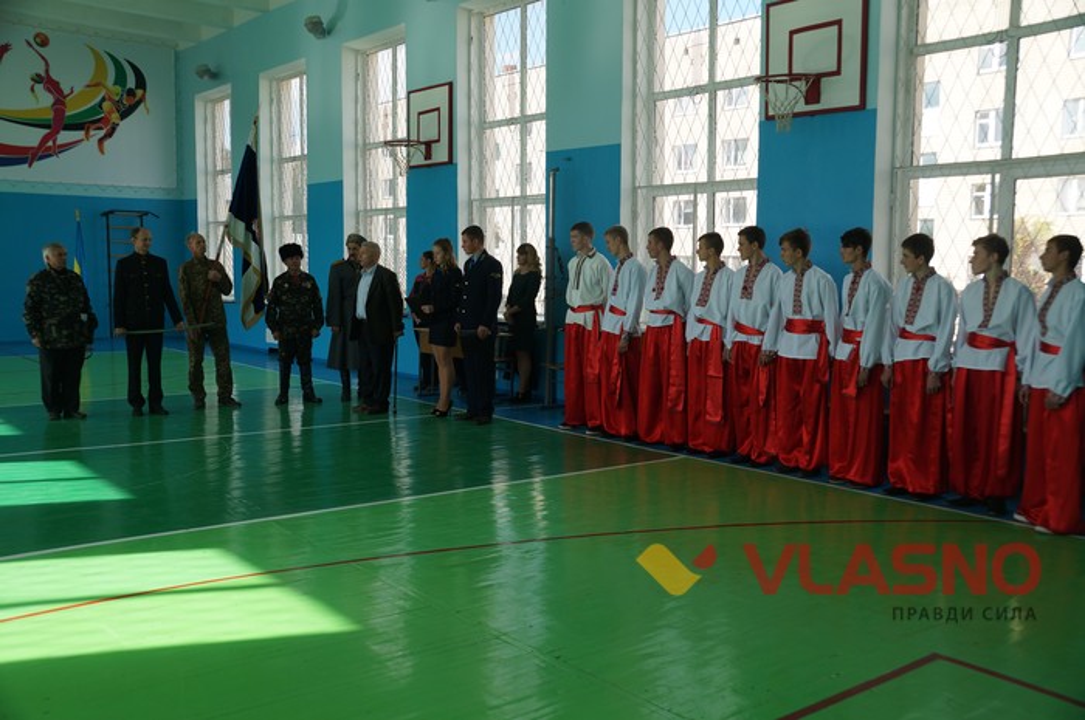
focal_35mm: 33
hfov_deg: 57.3
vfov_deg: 39.9
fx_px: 993
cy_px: 360
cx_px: 542
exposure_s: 1/125
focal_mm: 22
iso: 100
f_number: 5.6
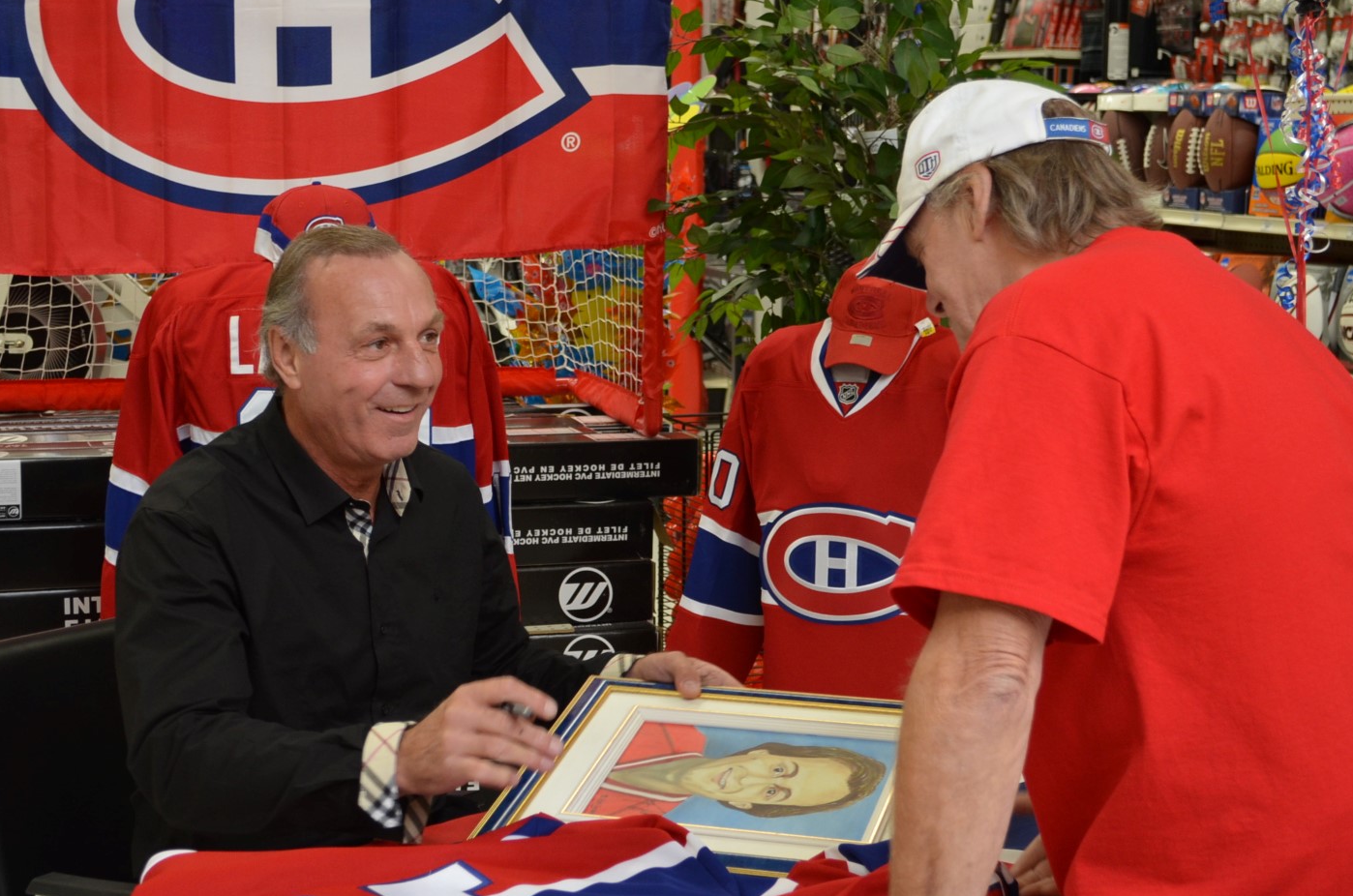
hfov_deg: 31.9
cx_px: 631
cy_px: 445
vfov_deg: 21.5
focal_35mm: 63
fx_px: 2363
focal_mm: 36
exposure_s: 1/60
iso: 640
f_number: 5
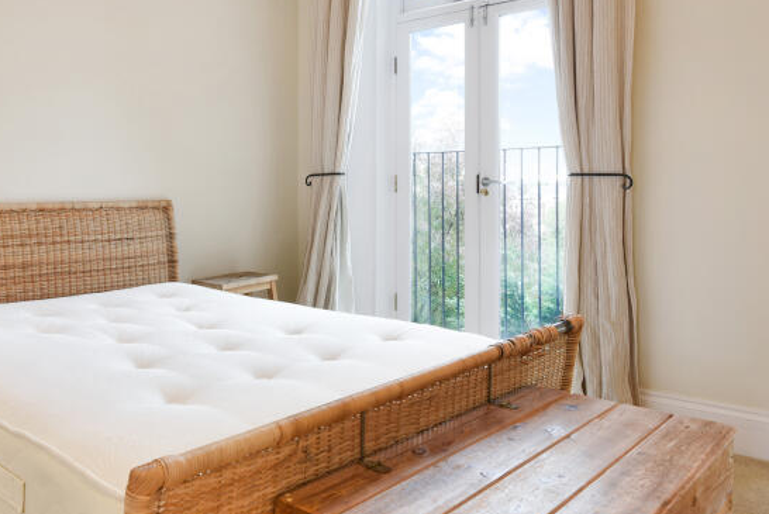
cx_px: 352
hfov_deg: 61.8
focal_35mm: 30
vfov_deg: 43.4
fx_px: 641
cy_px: 194
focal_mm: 16
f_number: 8
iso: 320
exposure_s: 1/3
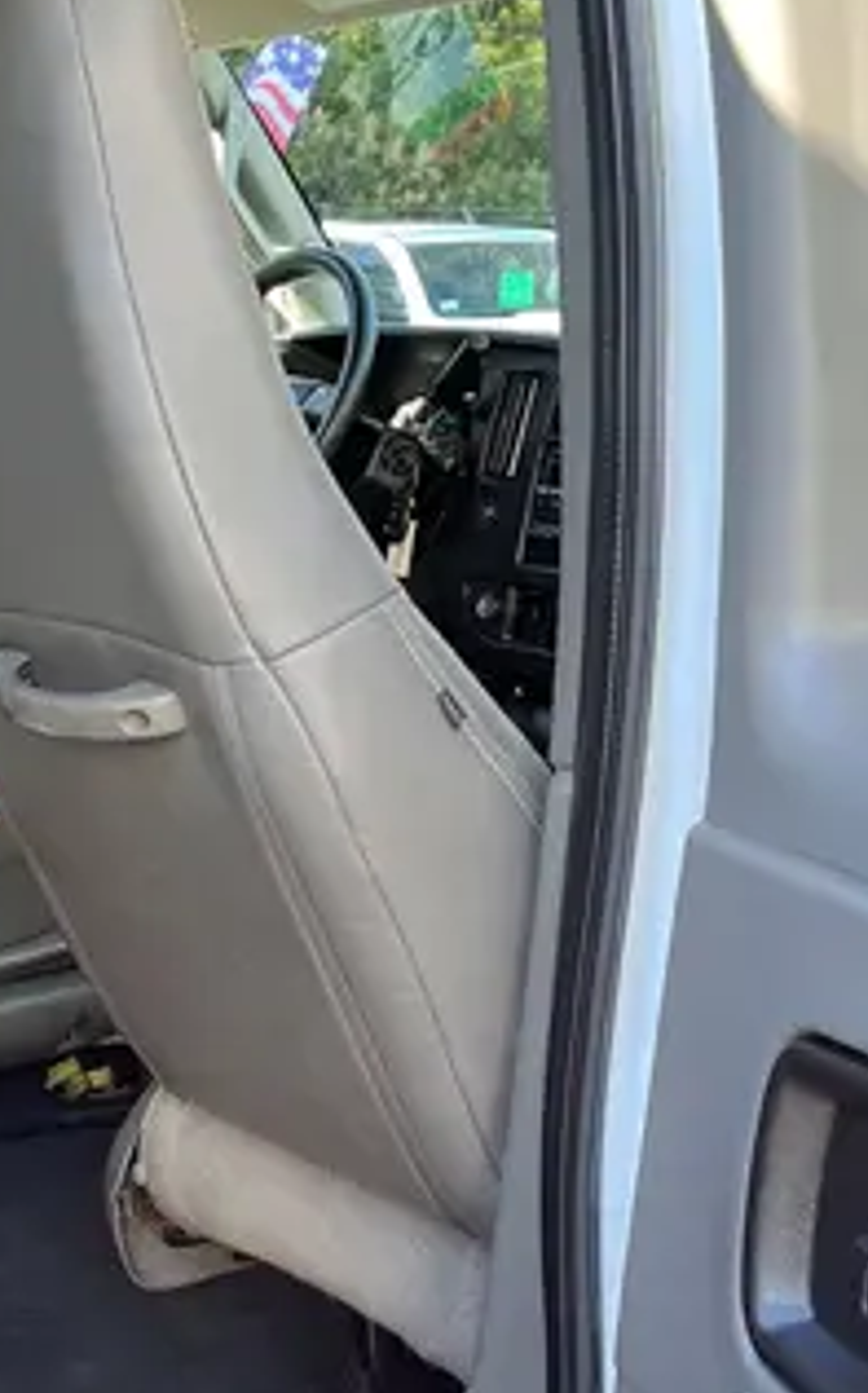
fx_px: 2427
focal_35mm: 64
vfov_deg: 31.6
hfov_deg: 18.9
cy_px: 998
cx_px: -229
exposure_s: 1/122
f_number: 1.6
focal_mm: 5.1
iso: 64
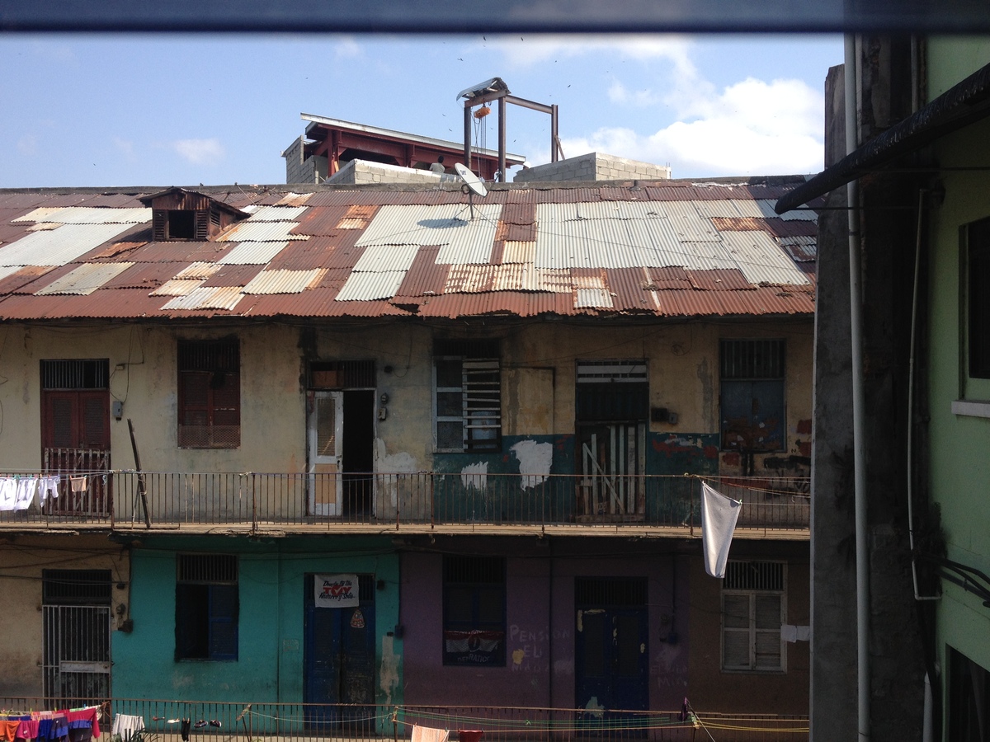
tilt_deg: -2.8
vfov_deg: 40.7
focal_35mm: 35
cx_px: 495
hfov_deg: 52.6
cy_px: 371
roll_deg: +0.5
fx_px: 1001
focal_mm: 4.28
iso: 50
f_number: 2.4
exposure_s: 1/1200
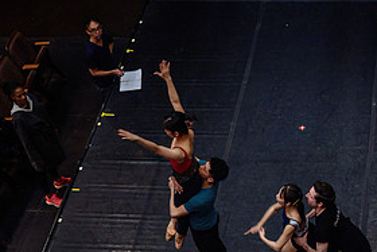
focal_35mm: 84
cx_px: 351
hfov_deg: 23.4
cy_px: 183
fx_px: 880
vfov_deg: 16.2
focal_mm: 32.5
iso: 1600
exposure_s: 1/100
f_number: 3.2
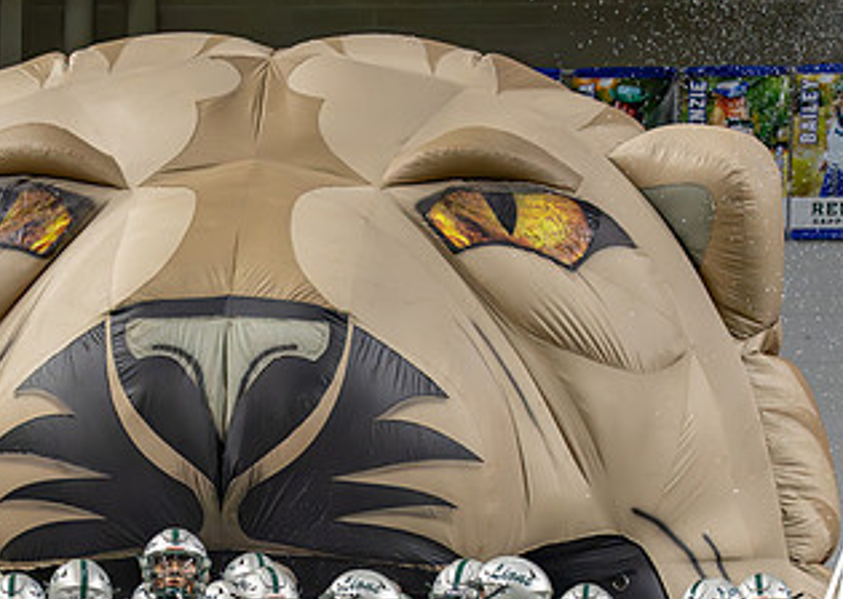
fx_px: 4494
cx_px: 275
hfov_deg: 10.7
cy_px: 643
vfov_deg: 7.6
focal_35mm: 188
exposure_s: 1/1000
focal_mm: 70
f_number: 4
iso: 5000
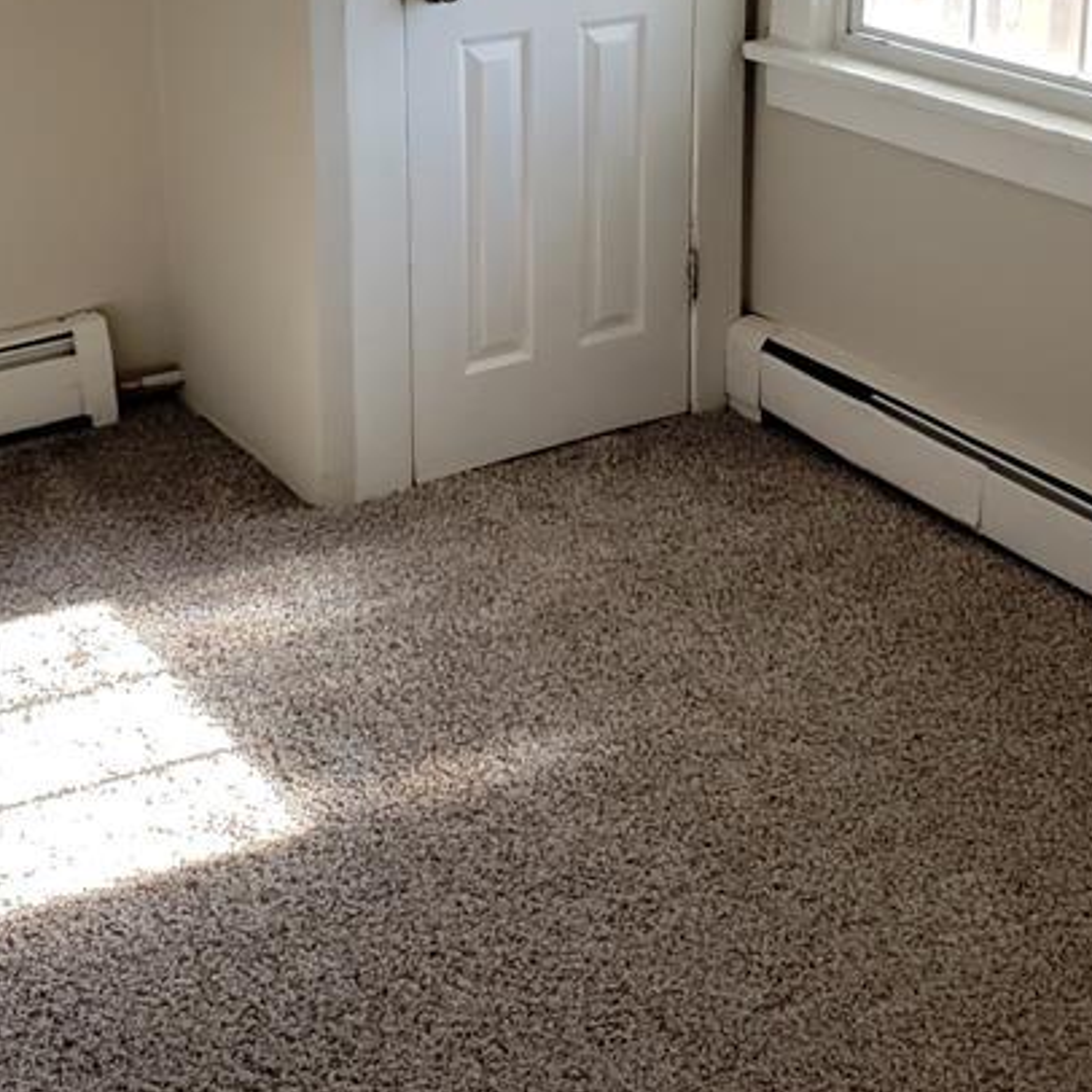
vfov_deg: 28.5
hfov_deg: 29.5
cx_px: 616
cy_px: 134
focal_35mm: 58
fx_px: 2070
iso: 64
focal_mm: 4.3
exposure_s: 1/100
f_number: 2.4
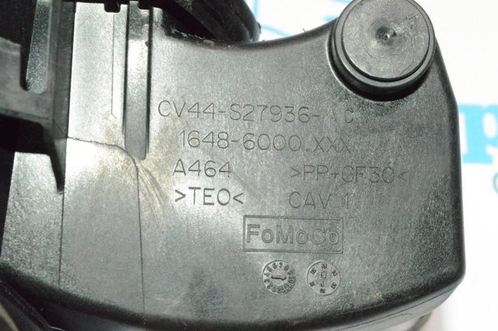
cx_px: 249
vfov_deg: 18.9
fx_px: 995
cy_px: 166
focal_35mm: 72
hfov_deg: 28.1
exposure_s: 1/200
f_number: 16
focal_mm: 48
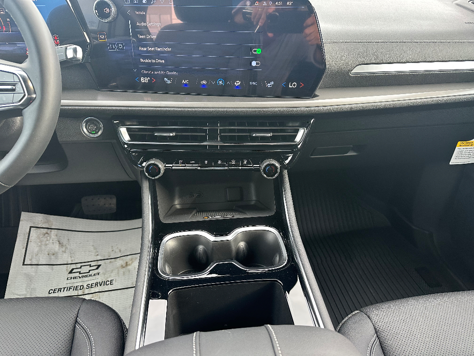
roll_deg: +2.3
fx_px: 329
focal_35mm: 24
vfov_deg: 56.8
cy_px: 178
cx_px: 237
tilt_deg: -32.7
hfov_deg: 71.6
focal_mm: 6.86
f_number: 1.78
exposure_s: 1/121
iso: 200
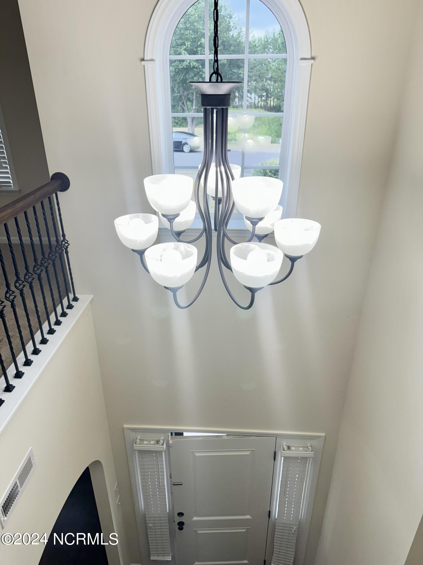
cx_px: 212
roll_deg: +0.6
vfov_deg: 71.6
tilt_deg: -27.2
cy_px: 282
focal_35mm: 24
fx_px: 391
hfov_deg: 56.8
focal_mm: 6.76
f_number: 1.78
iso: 80
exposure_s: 1/137
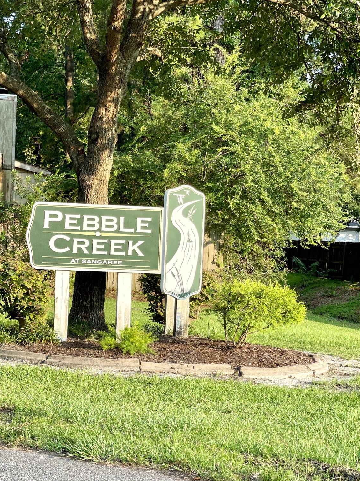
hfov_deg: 17.3
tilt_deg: -1.8
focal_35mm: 85
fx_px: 1179
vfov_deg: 23.0
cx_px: 150
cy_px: 288
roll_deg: -2.5
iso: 20
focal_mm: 7.5
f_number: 2.2
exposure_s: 1/144
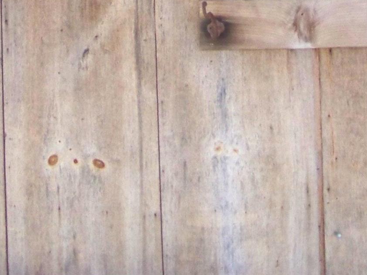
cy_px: -196
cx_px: 251
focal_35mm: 131
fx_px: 1389
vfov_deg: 10.7
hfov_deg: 15.0
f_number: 2.8
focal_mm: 5.85
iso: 200
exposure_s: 1/30
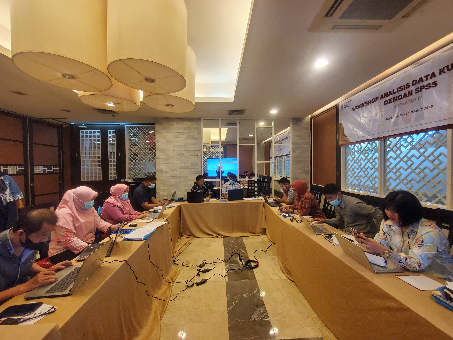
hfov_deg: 106.2
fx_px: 170
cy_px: 170
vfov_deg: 89.9
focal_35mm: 13
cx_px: 226
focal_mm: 1.8
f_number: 2.2
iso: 400
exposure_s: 1/50
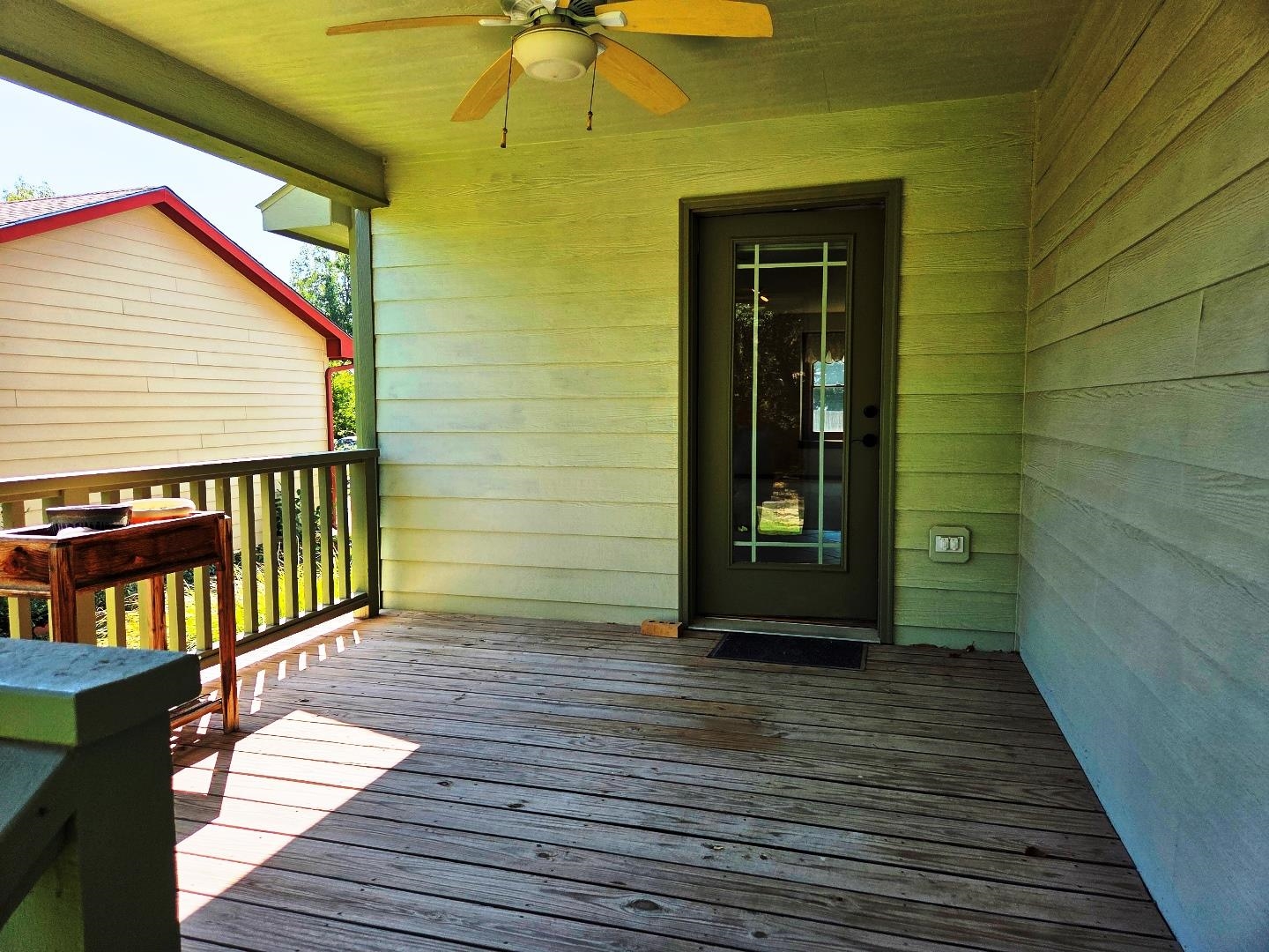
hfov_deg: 73.9
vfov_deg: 58.9
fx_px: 843
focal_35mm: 23
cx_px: 634
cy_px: 476
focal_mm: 5.4
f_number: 1.8
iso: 80
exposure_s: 1/3168
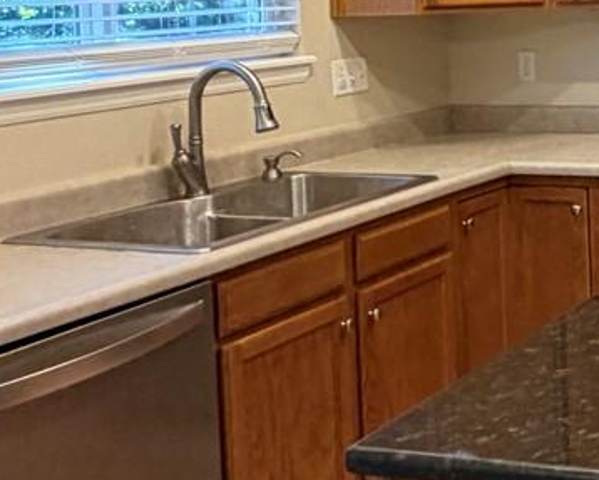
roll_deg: +1.8
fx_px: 1082
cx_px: 837
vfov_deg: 24.1
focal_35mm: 61
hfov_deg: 25.3
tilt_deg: -2.0
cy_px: 17
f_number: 2.2
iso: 200
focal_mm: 2.22
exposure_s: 1/60
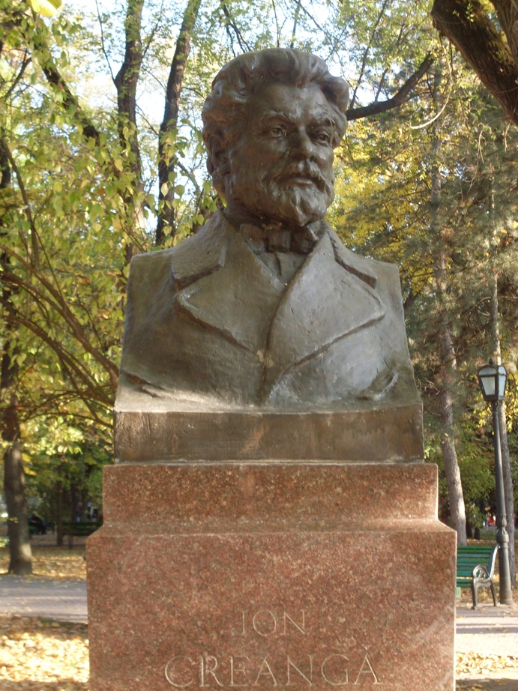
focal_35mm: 71
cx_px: 259
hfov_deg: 20.7
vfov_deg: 27.4
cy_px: 346
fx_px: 1417
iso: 120
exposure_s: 1/45
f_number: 3.7
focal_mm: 11.7
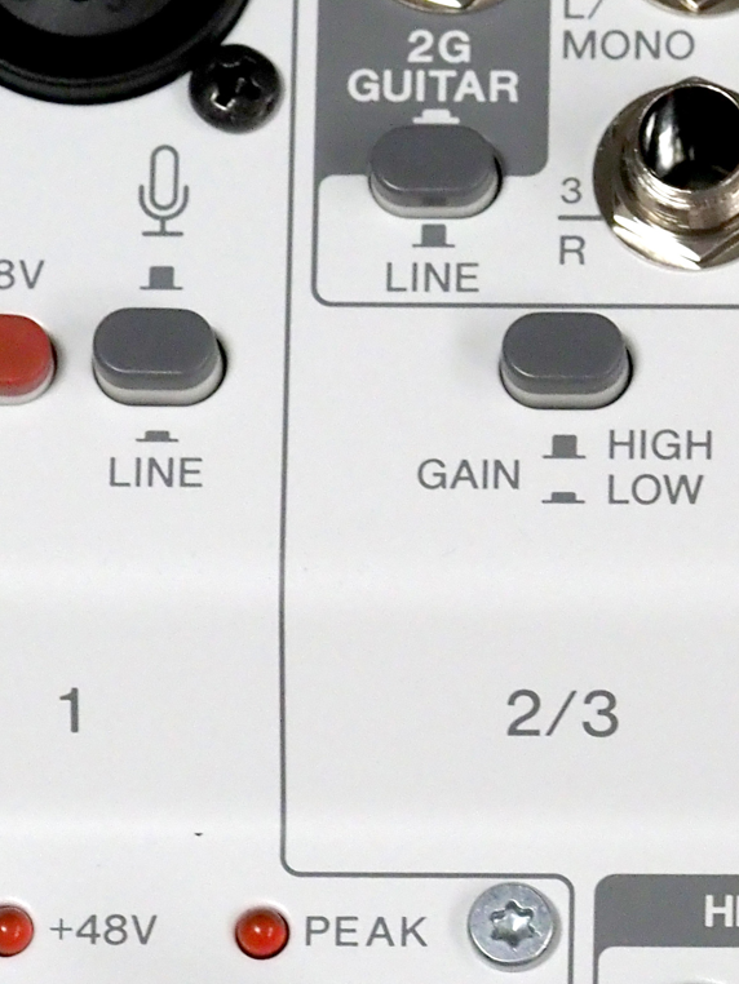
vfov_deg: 4.9
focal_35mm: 403
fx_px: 11465
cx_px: 735
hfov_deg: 3.7
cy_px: 1100
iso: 1250
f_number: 5.6
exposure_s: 1/125
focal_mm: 60
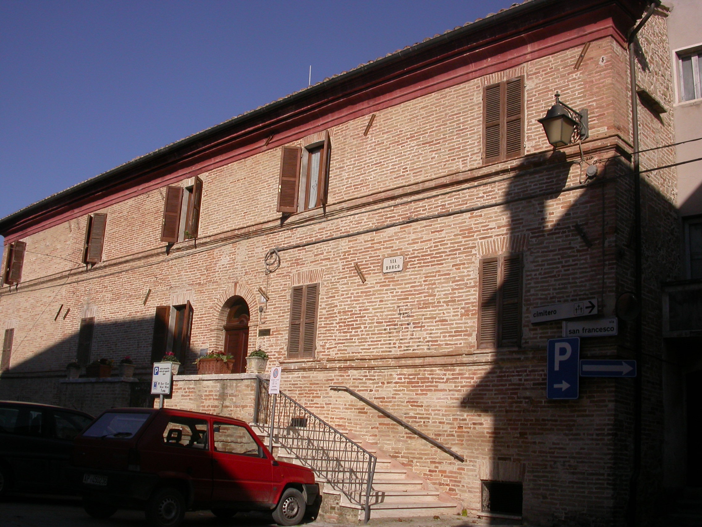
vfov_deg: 37.7
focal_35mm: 38
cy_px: 264
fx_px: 771
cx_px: 351
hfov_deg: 49.0
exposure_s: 1/546
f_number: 7.5
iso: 100
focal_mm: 7.85
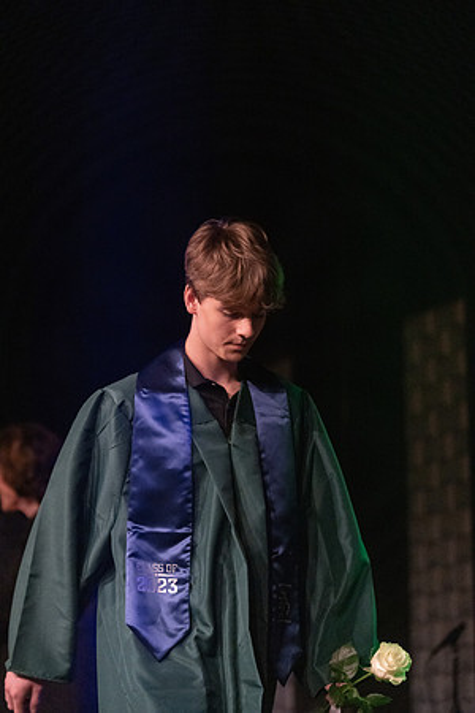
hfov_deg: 15.2
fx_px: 1781
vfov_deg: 22.6
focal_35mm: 90
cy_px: 356
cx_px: 238
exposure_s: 1/1000
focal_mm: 90
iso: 16000
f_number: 2.8
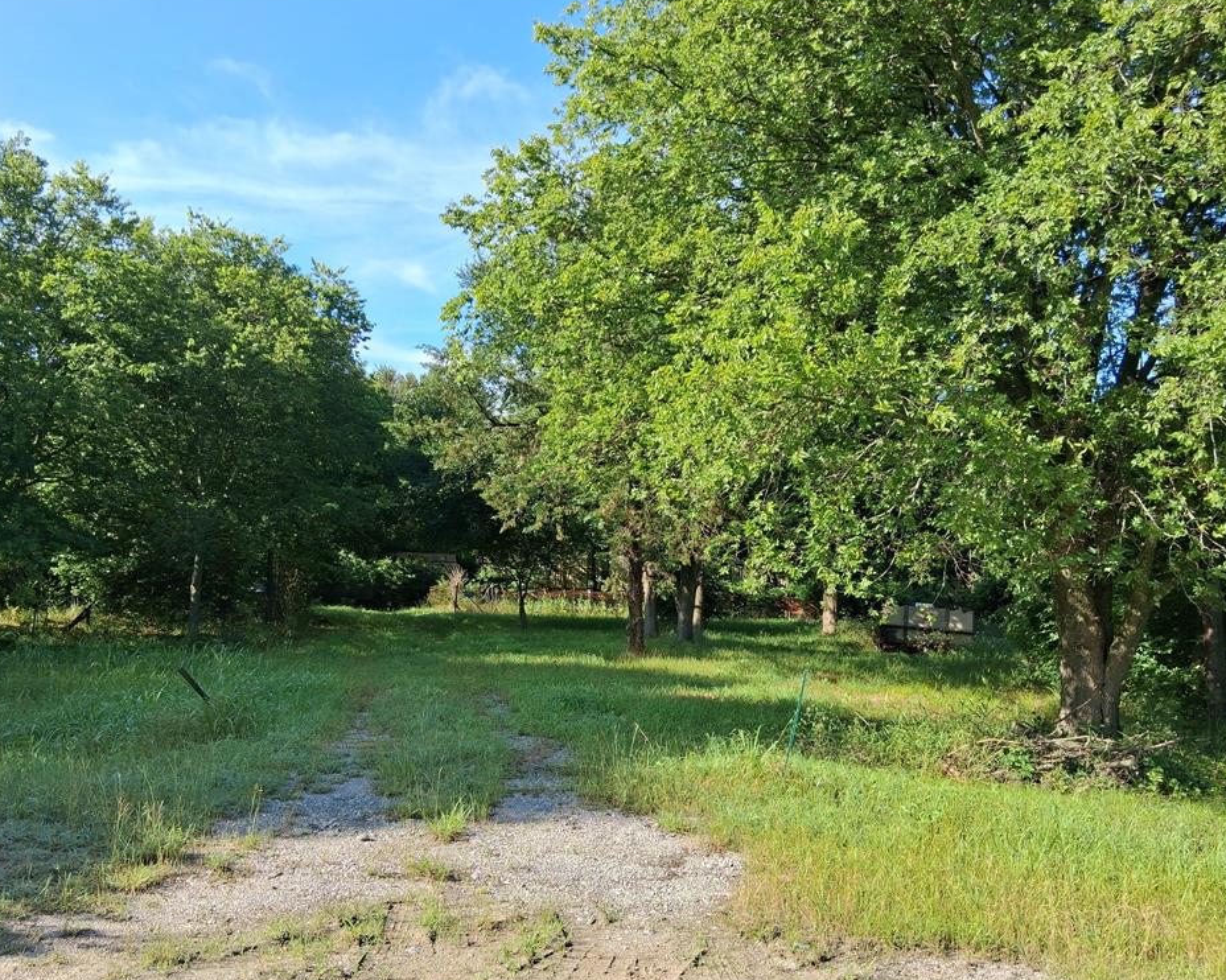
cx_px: 584
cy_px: 487
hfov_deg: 62.2
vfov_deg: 51.5
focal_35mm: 28
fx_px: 1016
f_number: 1.8
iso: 25
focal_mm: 3.98
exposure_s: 1/344
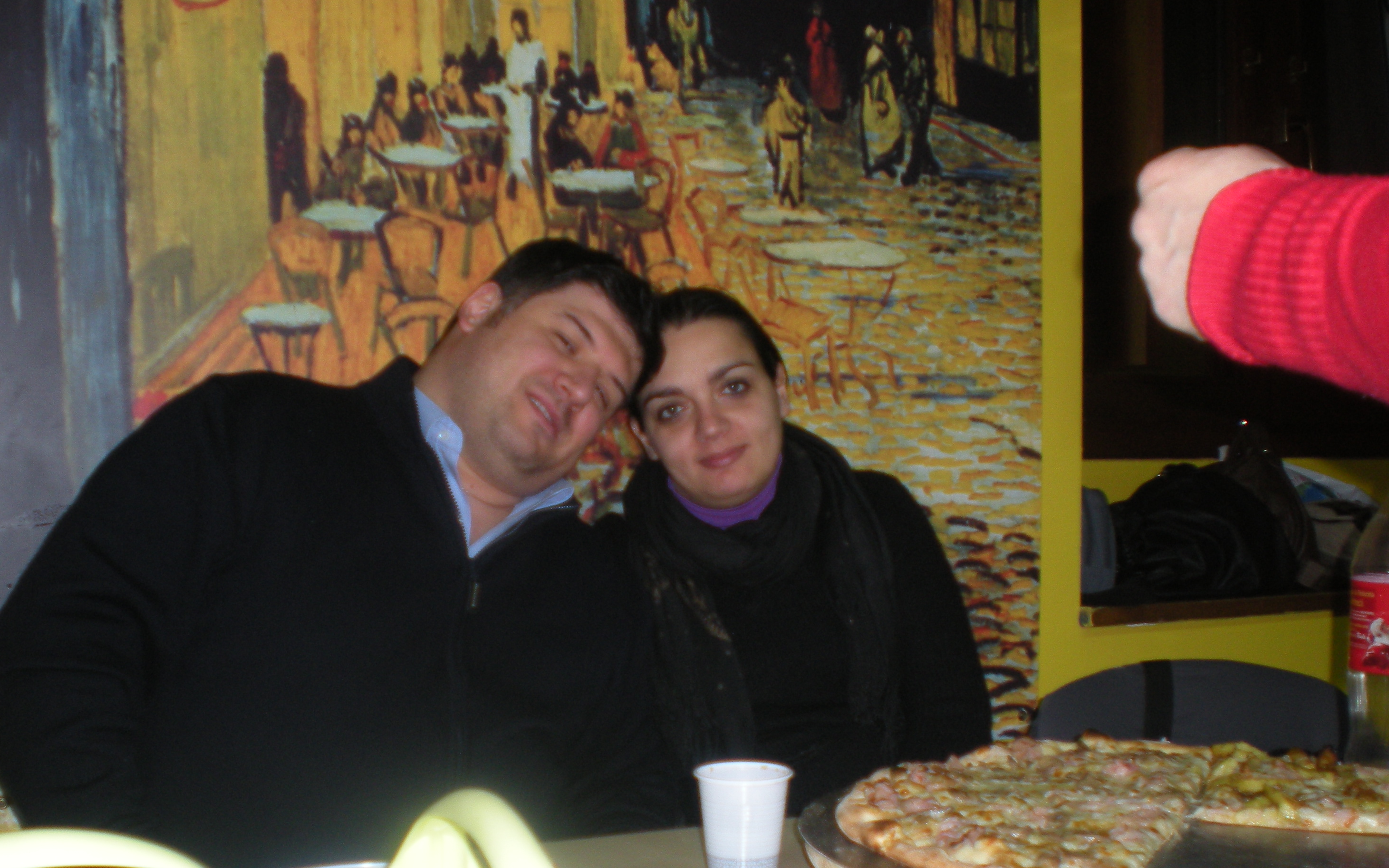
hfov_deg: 44.3
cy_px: 537
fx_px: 1703
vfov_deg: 28.5
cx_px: 635
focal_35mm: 45
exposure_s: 1/60
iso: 108
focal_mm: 6.3
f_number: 3.1
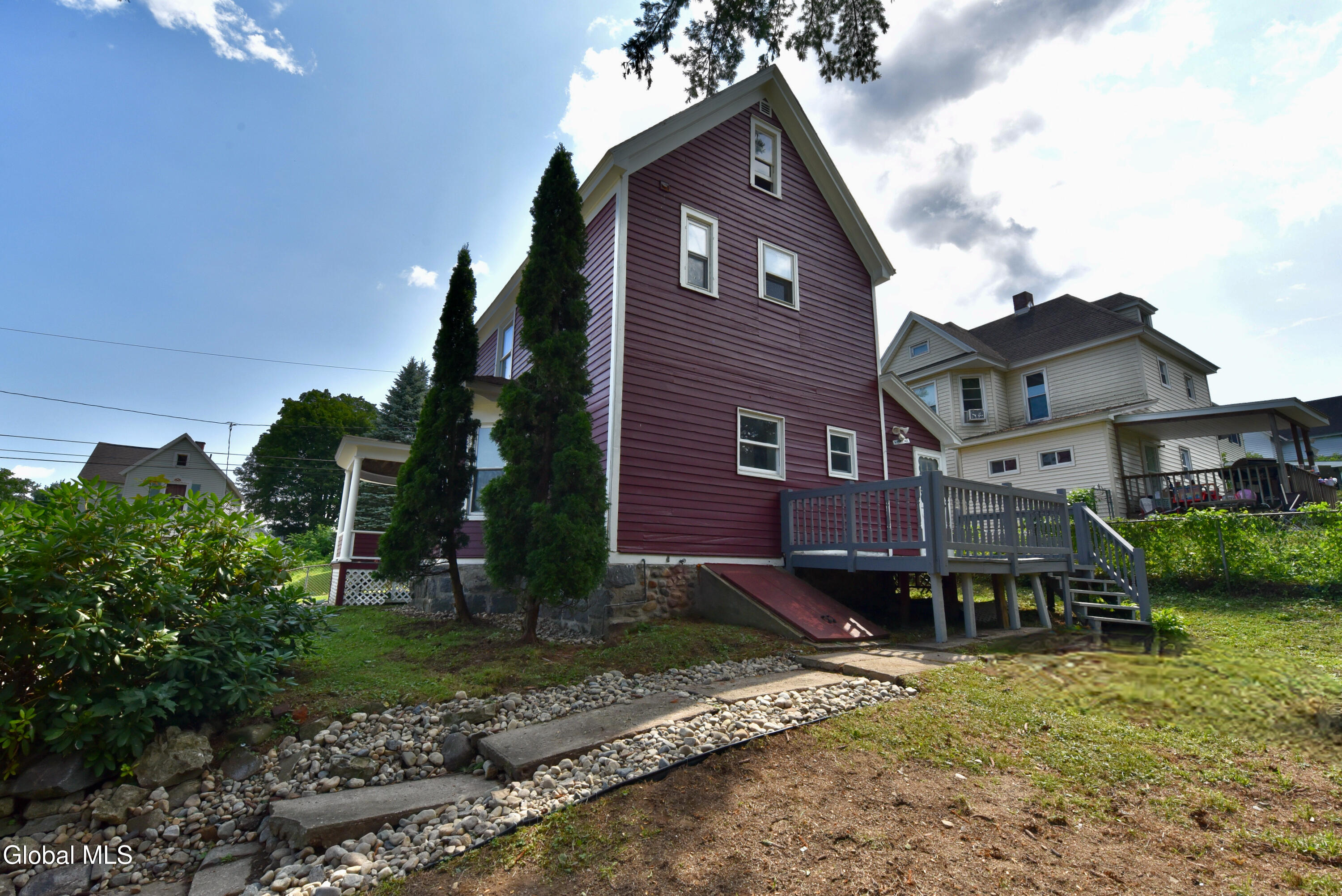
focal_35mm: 14
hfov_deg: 104.2
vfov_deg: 81.3
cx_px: 671
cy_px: 448
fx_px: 522
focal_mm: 14
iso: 800
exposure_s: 1/640
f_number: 13
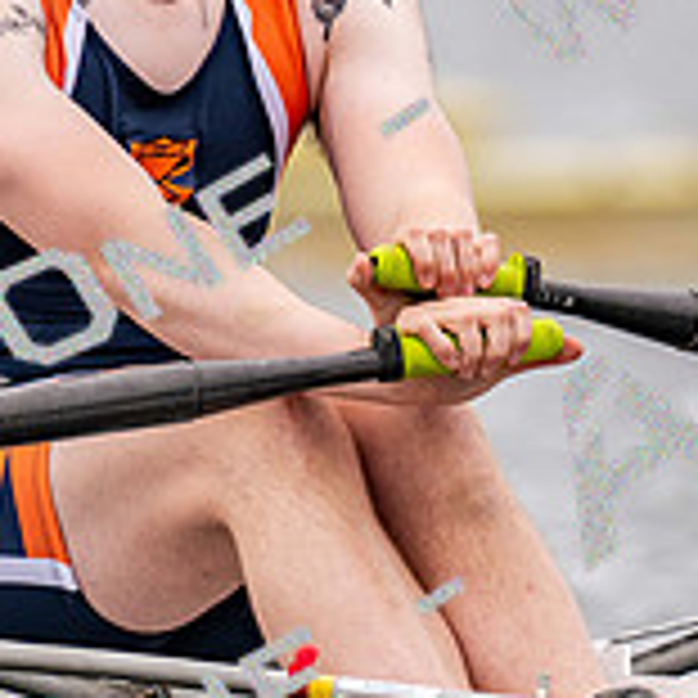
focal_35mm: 1915
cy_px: 142
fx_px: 43687
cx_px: 176
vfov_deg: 0.9
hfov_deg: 0.9
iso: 280
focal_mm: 600
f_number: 4
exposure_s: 1/2500
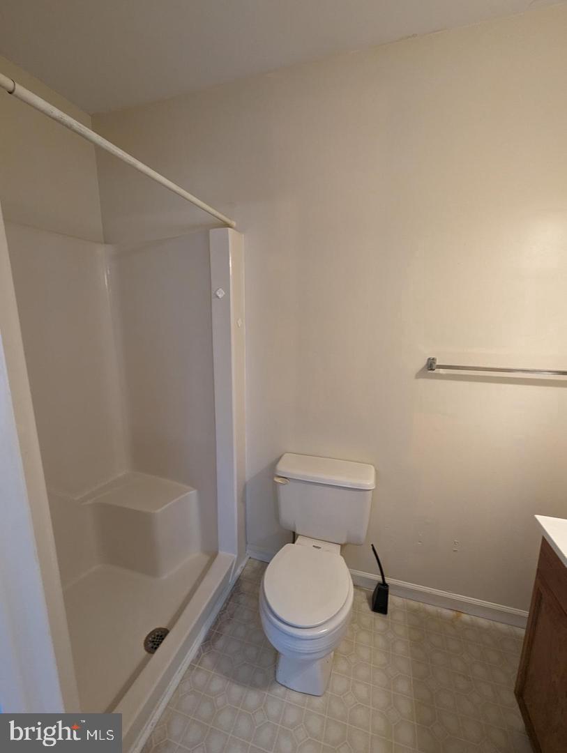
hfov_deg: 90.1
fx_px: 283
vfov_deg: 106.1
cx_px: 284
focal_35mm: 13
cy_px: 376
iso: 211
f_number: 2.2
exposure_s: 1/24
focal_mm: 1.95
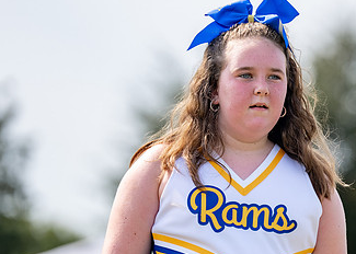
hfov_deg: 5.9
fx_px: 3427
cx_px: 298
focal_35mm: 339
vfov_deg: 4.2
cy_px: 145
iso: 100
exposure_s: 1/1600
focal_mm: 153
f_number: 2.8
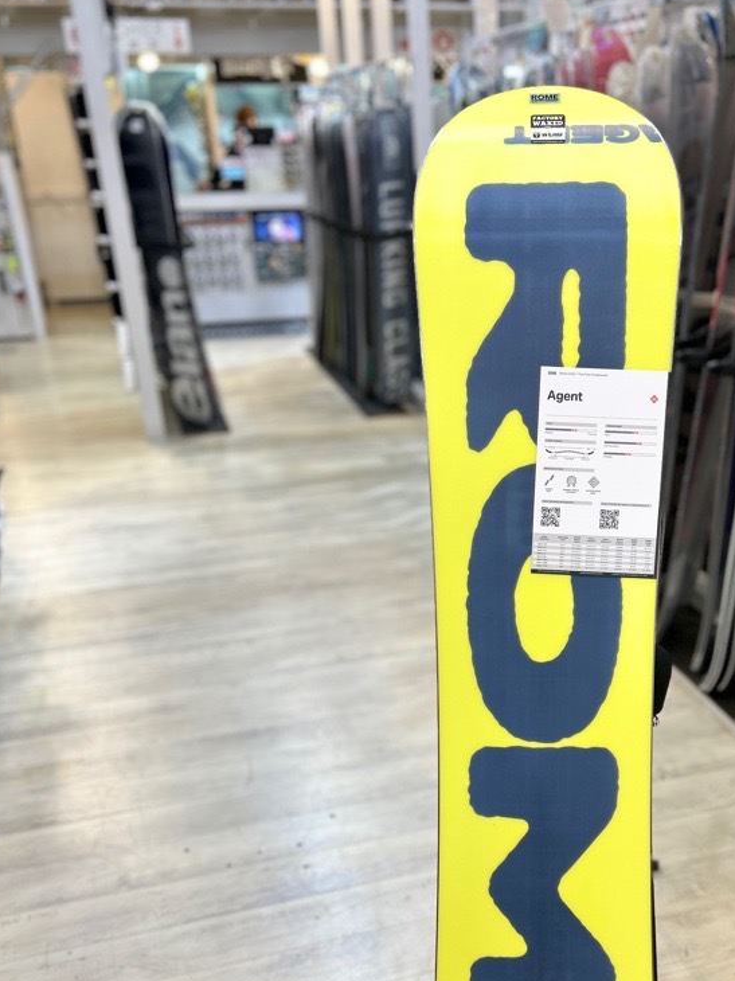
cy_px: 681
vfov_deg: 47.9
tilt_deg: -25.9
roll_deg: +0.5
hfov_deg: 37.0
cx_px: 525
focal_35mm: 38
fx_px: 1076
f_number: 1.5
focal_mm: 5.7
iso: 64
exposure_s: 1/50
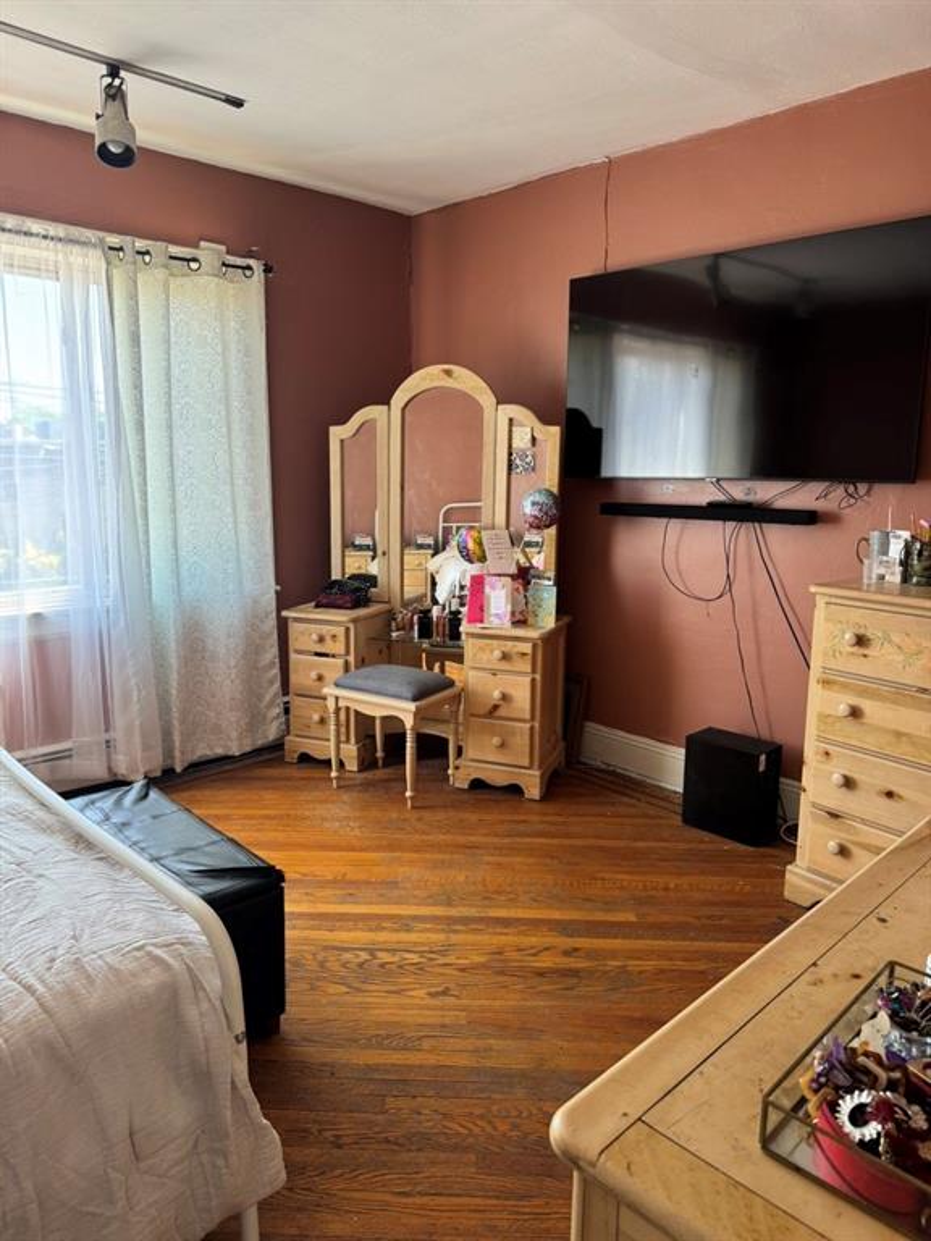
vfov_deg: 71.6
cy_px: 620
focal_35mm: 24
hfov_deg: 56.8
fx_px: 861
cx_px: 466
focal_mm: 6.76
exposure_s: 1/121
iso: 160
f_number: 1.78
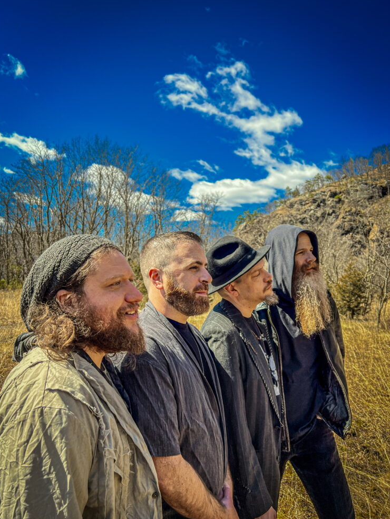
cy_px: 267
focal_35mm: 27
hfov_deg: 51.4
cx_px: 198
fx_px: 405
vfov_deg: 65.3
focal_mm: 5.7
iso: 50
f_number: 1.5
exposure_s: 1/1600
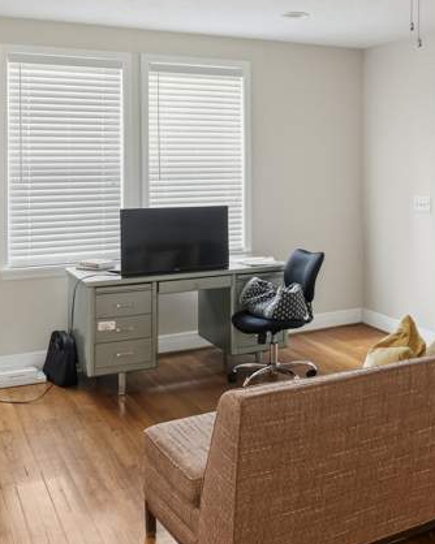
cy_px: 255
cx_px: 346
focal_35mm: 43
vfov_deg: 42.9
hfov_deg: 33.9
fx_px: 693
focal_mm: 6.3
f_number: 1.7
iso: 100
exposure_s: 1/25
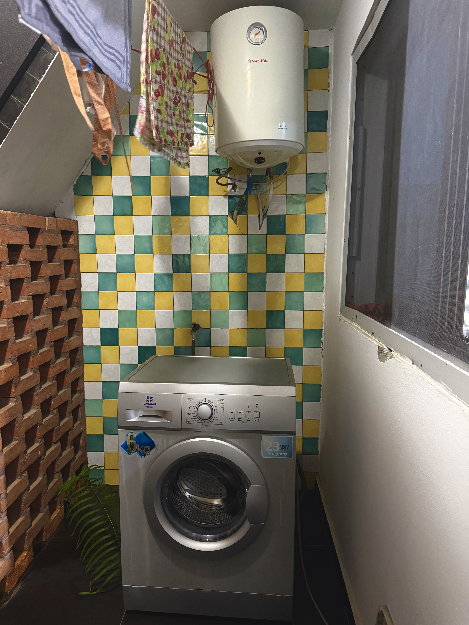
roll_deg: -0.6
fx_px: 434
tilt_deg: -7.2
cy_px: 312
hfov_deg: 56.8
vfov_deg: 71.6
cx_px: 234
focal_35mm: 24
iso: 800
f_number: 1.78
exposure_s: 1/33
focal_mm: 6.76
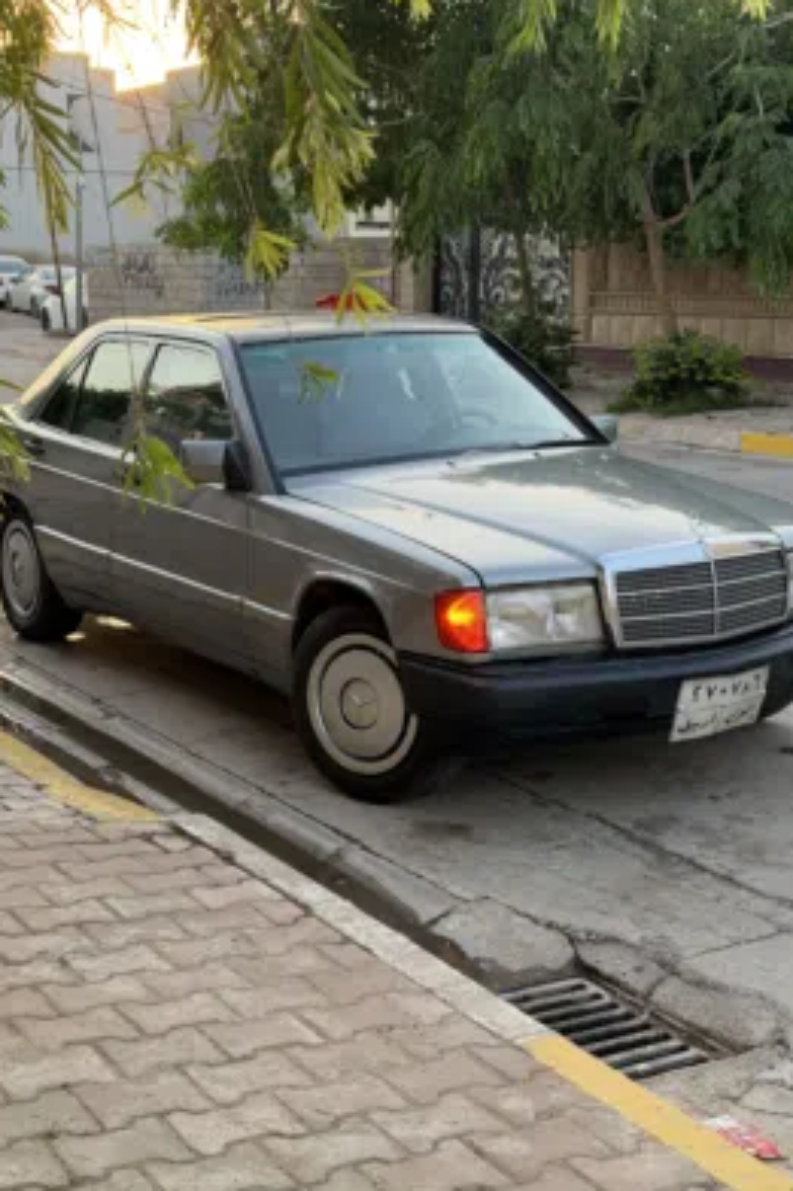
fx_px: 1686
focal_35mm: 51
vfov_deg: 38.9
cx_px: 395
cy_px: 599
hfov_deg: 26.5
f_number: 1.78
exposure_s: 1/131
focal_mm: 6.76
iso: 50
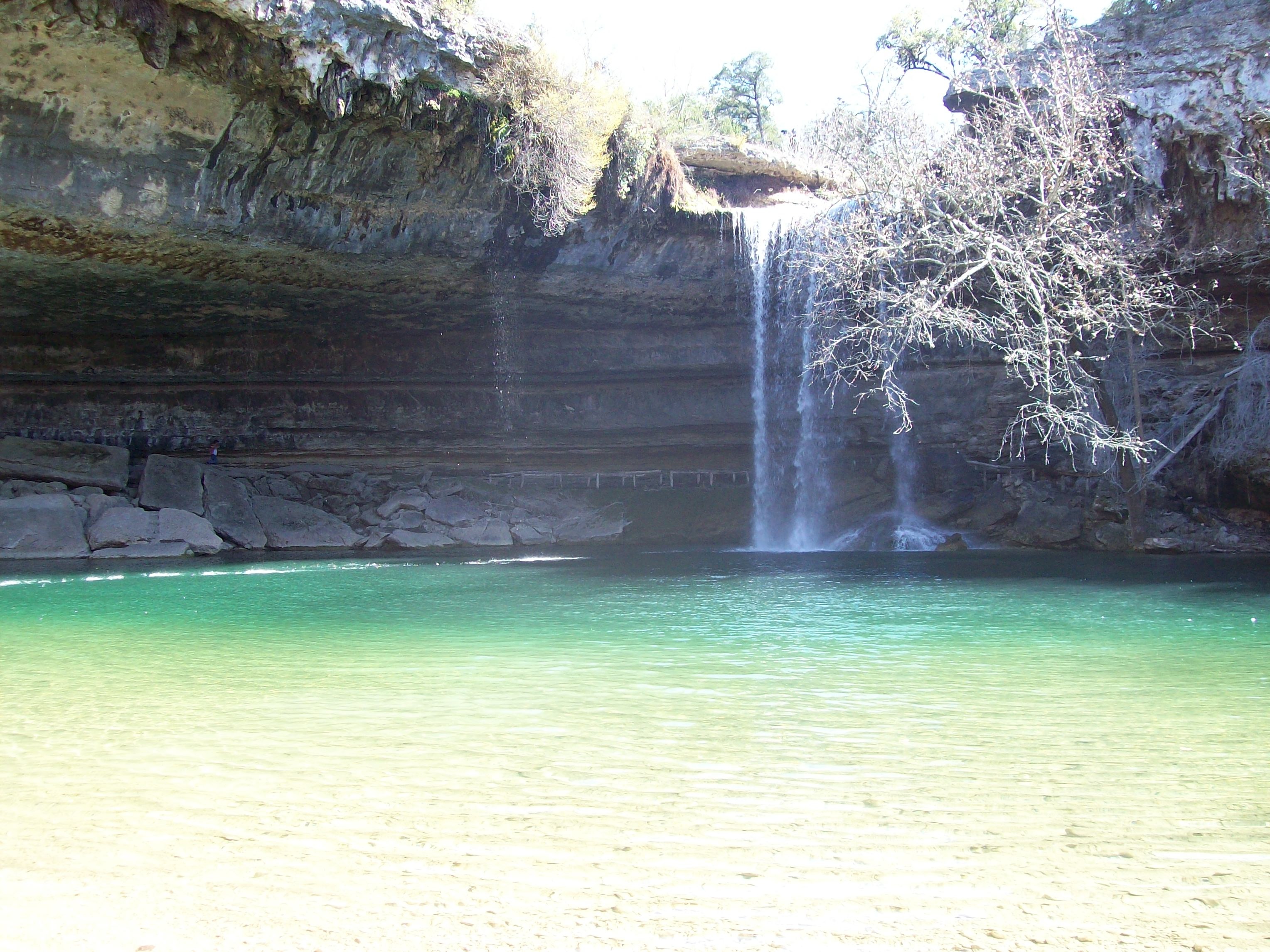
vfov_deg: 39.7
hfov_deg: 51.4
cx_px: 635
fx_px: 1321
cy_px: 476
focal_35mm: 36
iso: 80
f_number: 2.7
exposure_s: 1/125
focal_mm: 6
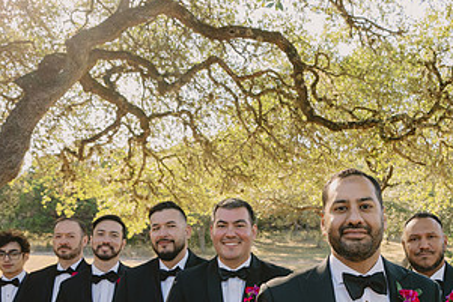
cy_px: 228
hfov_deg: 45.2
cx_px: 358
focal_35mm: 41
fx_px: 516
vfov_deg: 32.0
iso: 640
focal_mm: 20
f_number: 5
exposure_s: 1/250
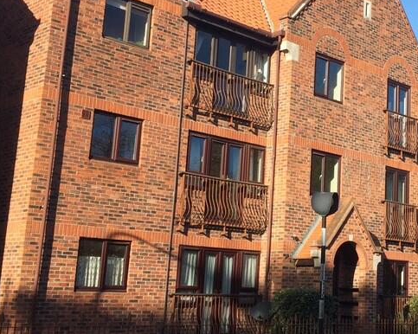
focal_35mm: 60
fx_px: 742
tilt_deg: +13.2
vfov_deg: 25.3
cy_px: 129
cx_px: 357
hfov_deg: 30.4
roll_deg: -0.3
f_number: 2.2
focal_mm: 4.15
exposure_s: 1/1208
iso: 32
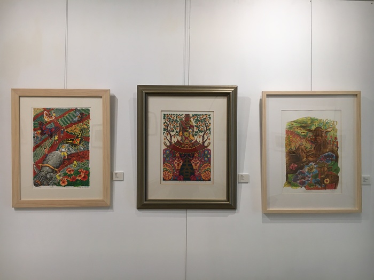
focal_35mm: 29
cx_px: 187
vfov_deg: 48.2
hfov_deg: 61.7
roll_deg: -0.6
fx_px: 313
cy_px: 140
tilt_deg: +2.2
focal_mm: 4.15
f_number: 2.2
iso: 25
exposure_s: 1/30
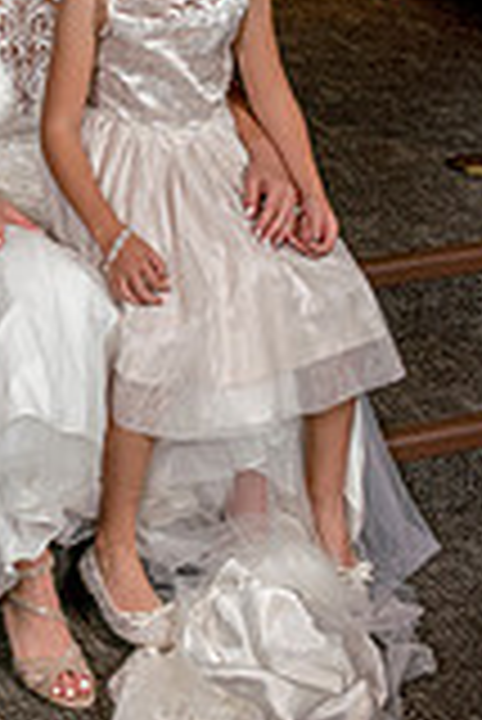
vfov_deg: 26.8
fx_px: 1463
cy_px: 86
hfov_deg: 17.5
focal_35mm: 73
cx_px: -144
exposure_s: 1/80
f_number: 5.6
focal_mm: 26
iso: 200
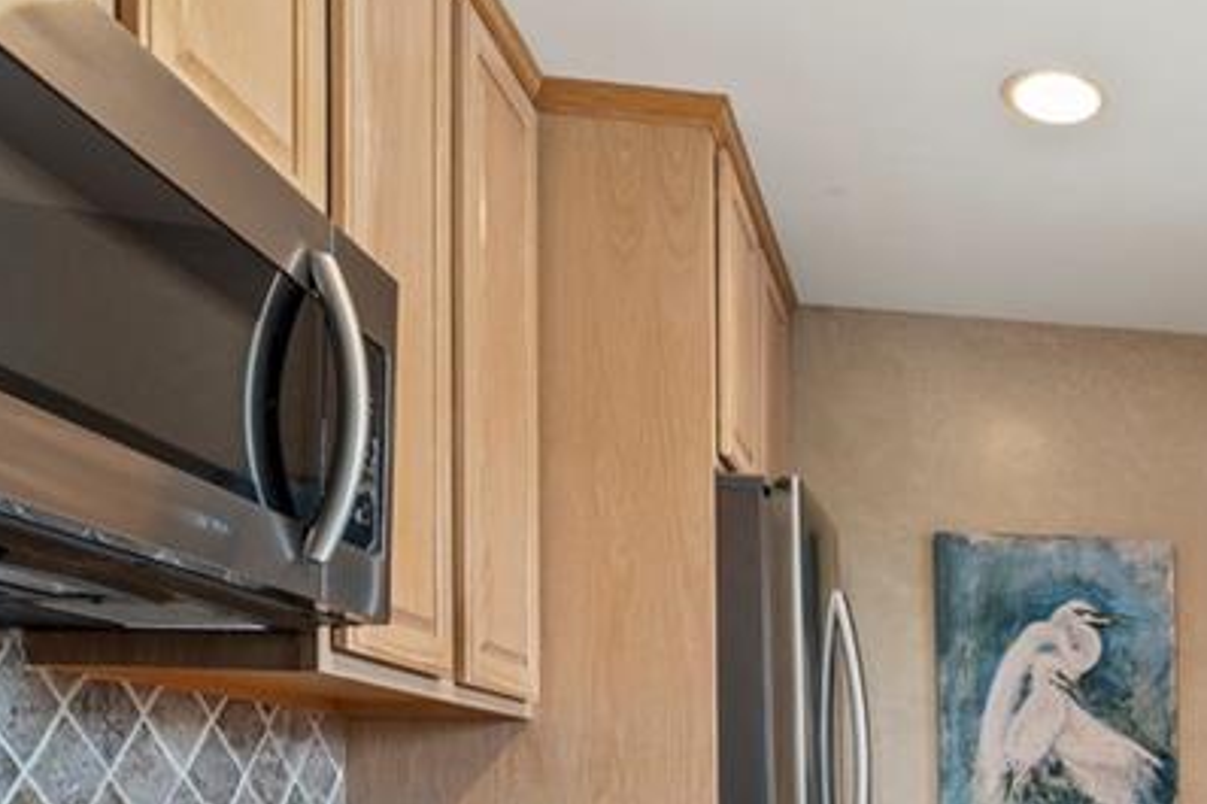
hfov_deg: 42.9
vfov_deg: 32.7
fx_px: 1206
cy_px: 869
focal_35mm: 36
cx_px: 1295
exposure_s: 6
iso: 200
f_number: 13
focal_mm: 14
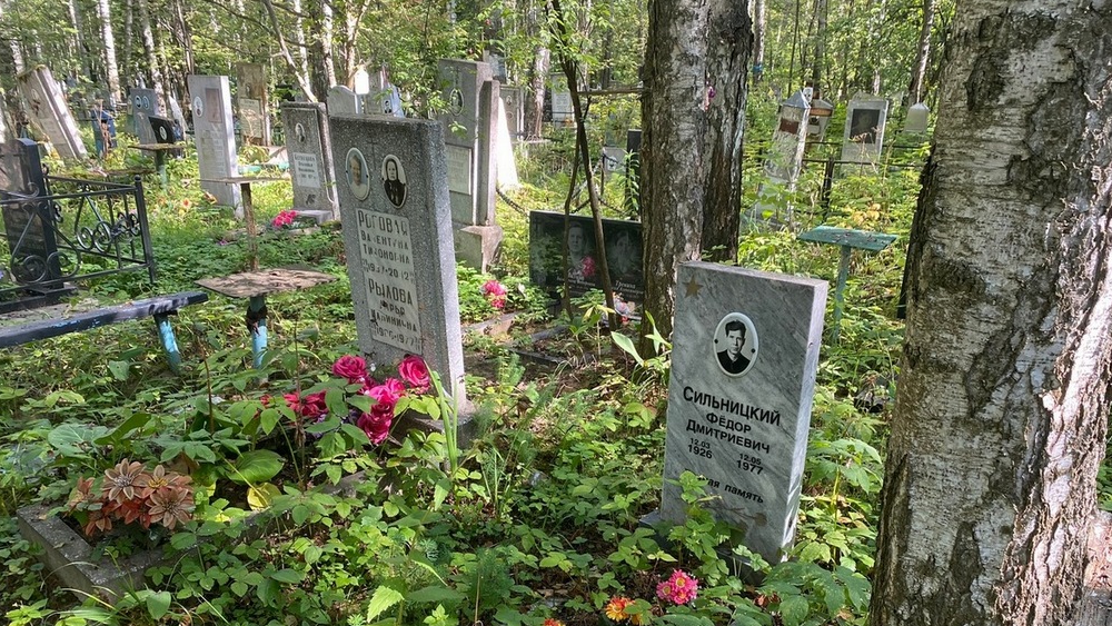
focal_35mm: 29
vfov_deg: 39.7
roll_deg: -1.2
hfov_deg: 66.0
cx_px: 545
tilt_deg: -21.2
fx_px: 855
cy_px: 423
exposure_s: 1/122
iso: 80
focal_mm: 4.25
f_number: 1.8
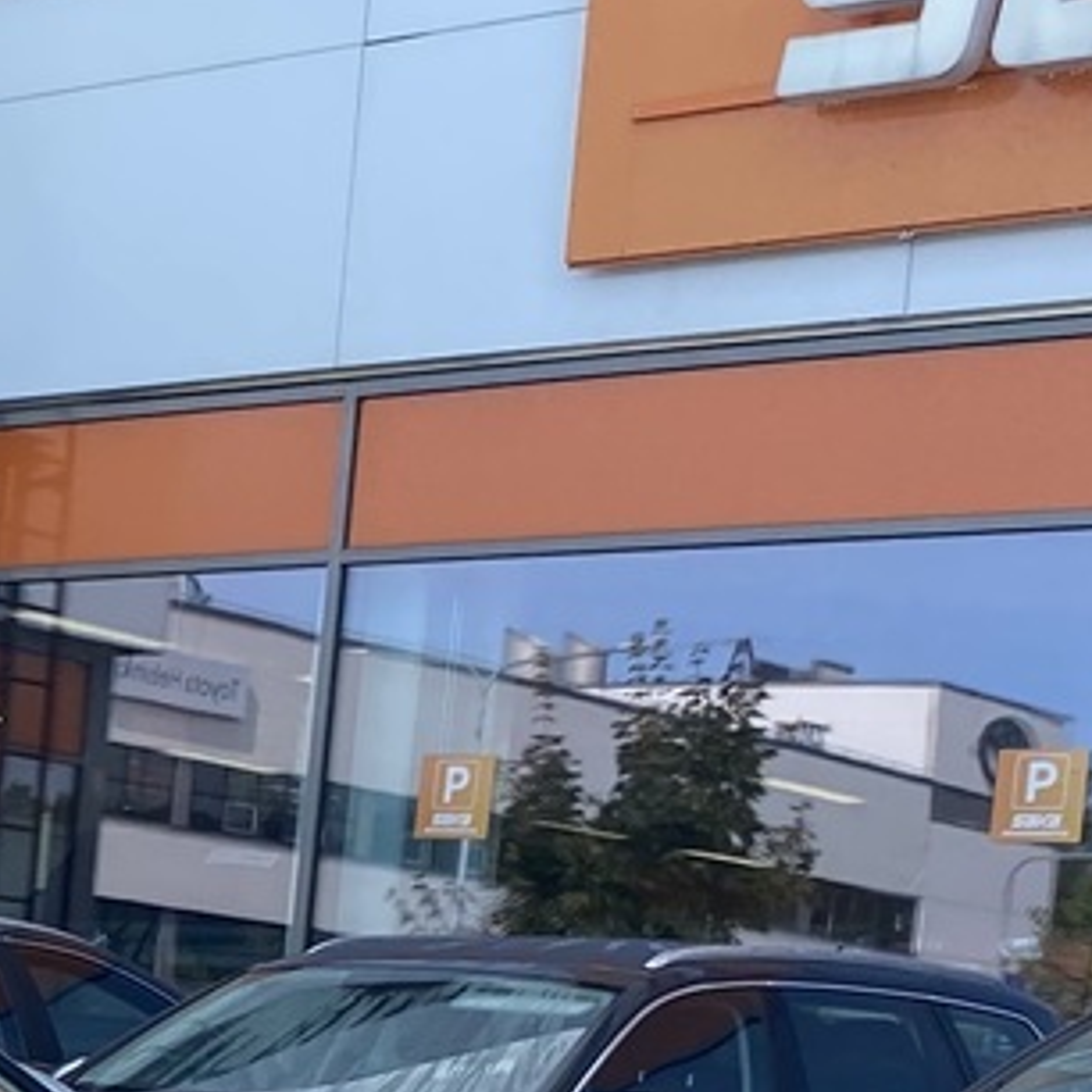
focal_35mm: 108
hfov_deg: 15.0
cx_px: -503
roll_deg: -3.0
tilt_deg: -4.2
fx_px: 3855
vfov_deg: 15.4
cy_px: 1392
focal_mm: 4.25
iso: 32
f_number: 1.8
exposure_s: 1/852
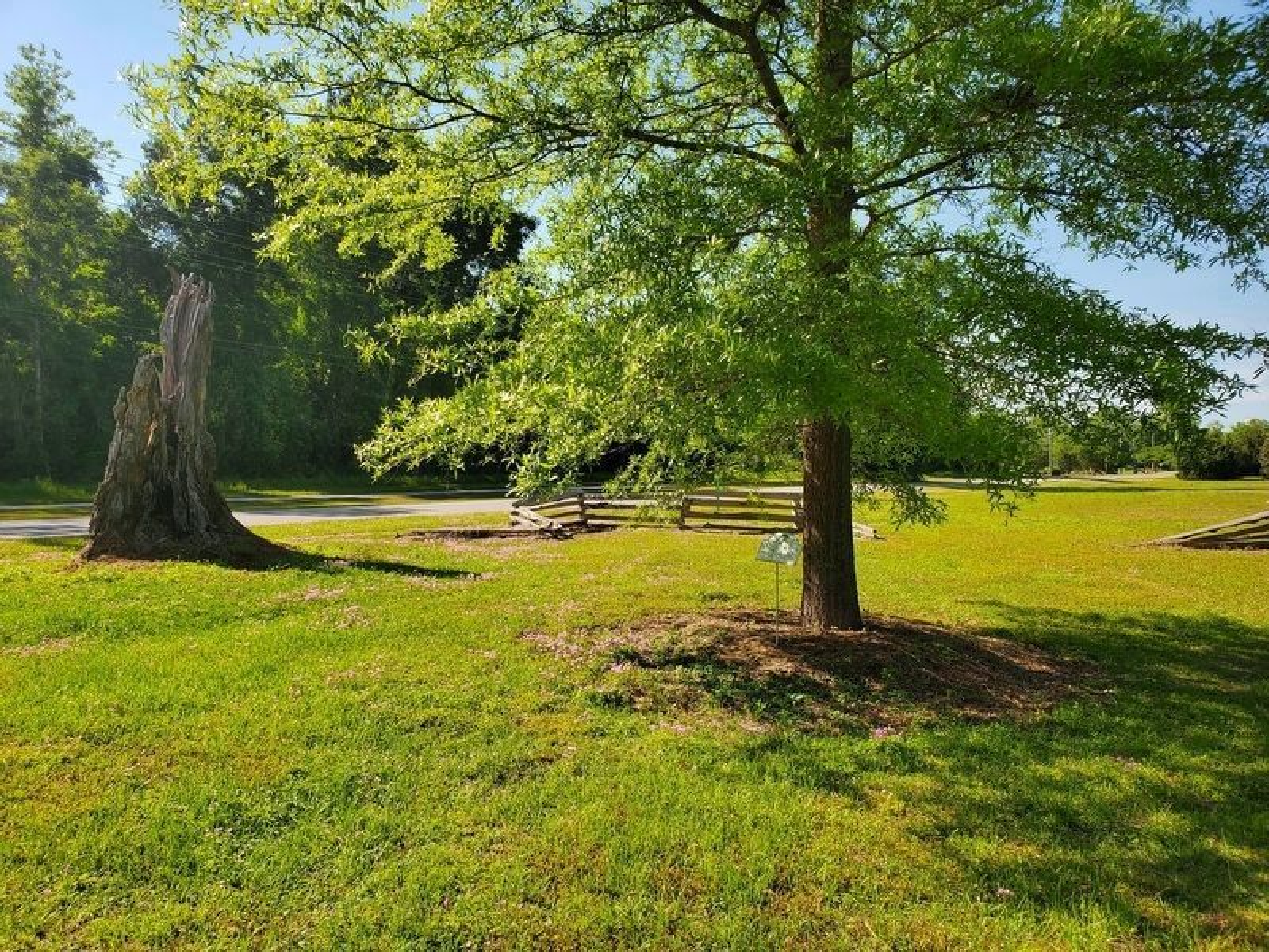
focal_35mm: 26
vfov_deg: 53.1
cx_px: 634
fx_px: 953
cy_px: 476
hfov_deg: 67.3
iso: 50
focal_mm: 4.3
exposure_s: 1/1136
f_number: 2.4
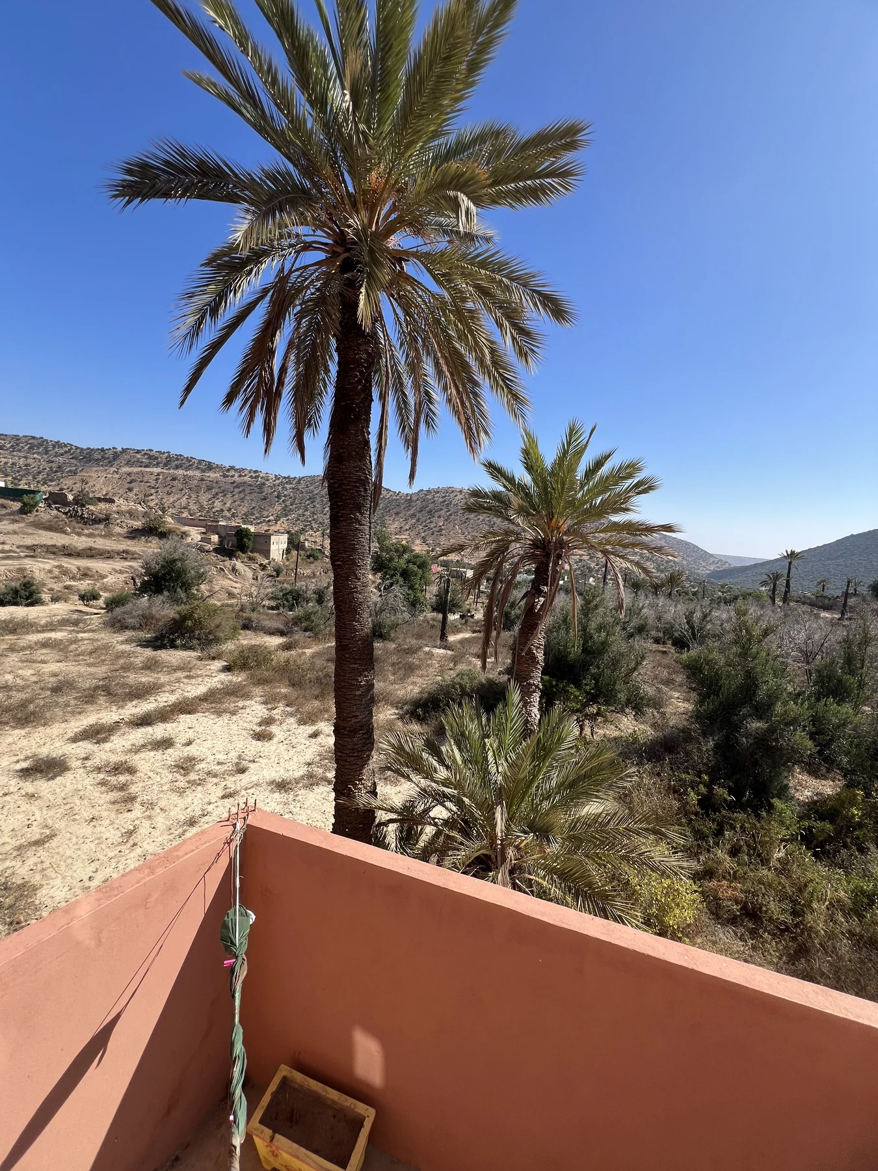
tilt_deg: -6.0
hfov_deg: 89.9
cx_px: 439
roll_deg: -4.8
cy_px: 586
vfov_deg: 106.2
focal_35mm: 13
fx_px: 440
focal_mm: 1.57
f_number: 1.8
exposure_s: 1/1014
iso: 32
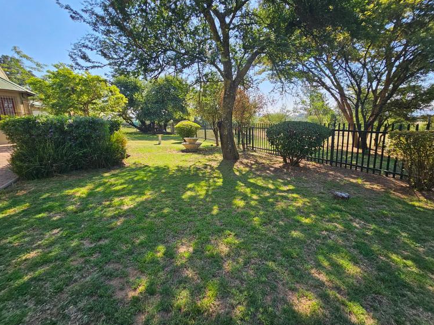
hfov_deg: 102.1
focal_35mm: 14
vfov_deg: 85.6
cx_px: 213
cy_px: 153
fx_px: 175
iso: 64
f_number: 2.2
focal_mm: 2.2
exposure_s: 1/765
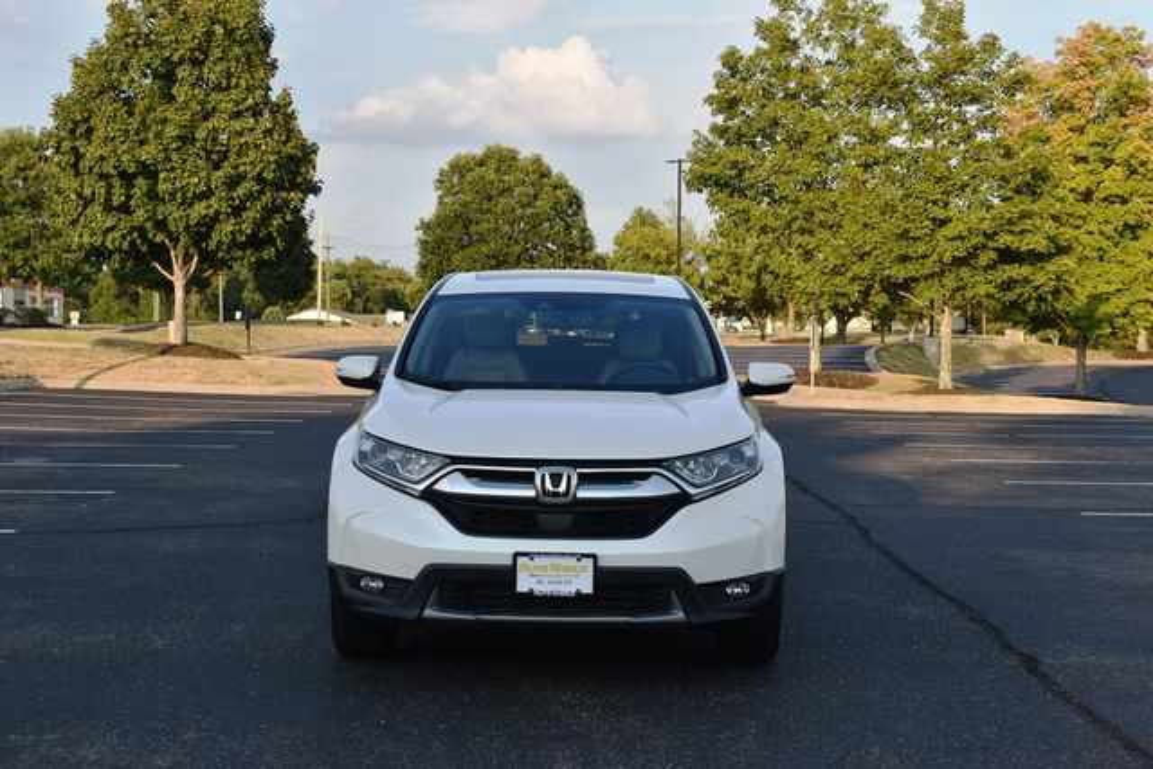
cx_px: 576
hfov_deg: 33.4
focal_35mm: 60
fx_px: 1922
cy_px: 384
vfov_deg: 22.6
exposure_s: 1/250
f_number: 8
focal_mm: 40
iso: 160
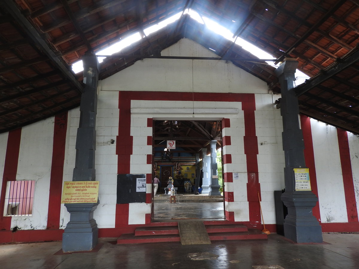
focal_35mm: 24
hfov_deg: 71.6
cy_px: 134
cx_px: 180
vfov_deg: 56.8
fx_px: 249
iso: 100
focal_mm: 4.3
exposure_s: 1/80
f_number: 3.3
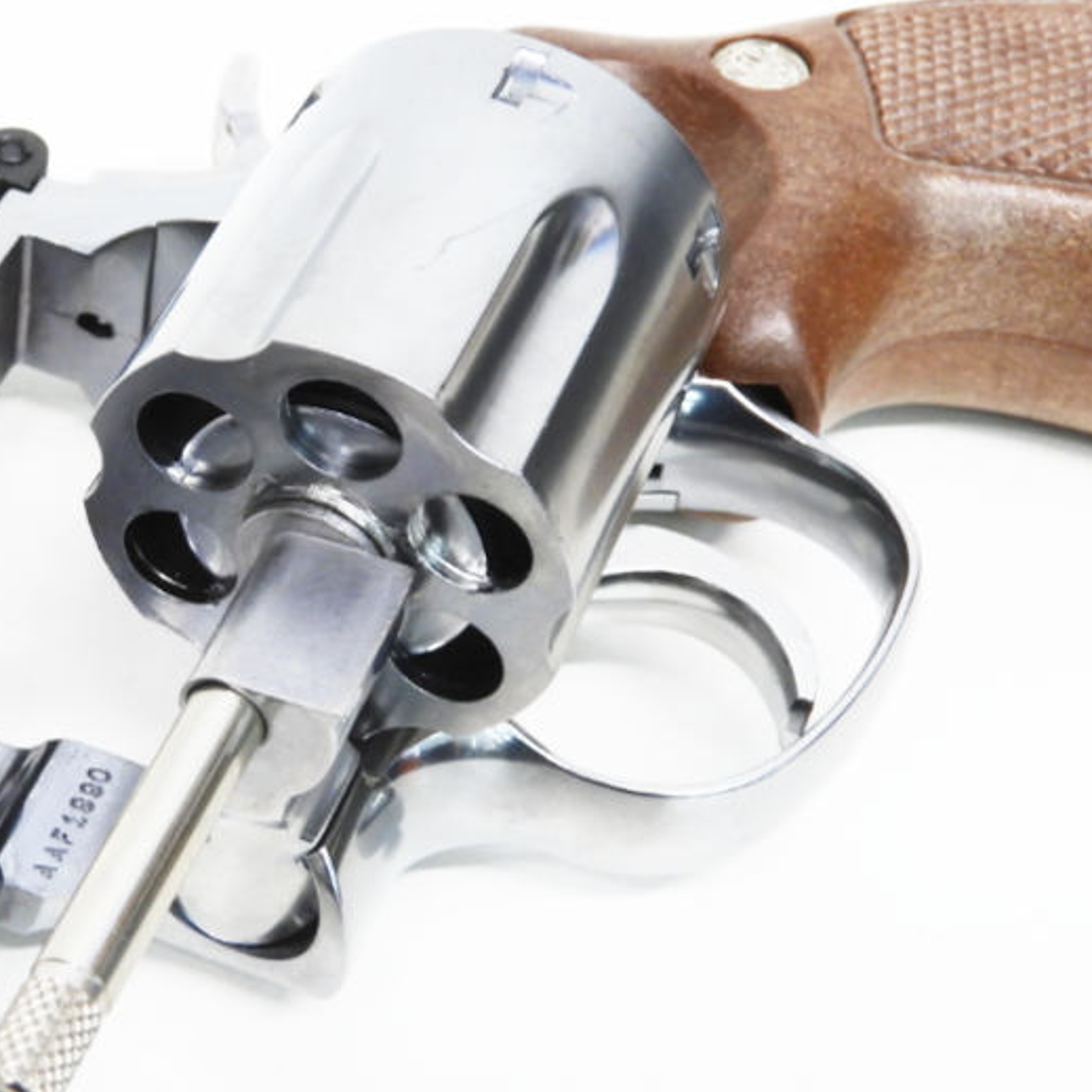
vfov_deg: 23.1
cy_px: 562
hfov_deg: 22.8
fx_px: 2677
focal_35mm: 75
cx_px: 257
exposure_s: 1/25
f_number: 5
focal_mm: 9.9
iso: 200
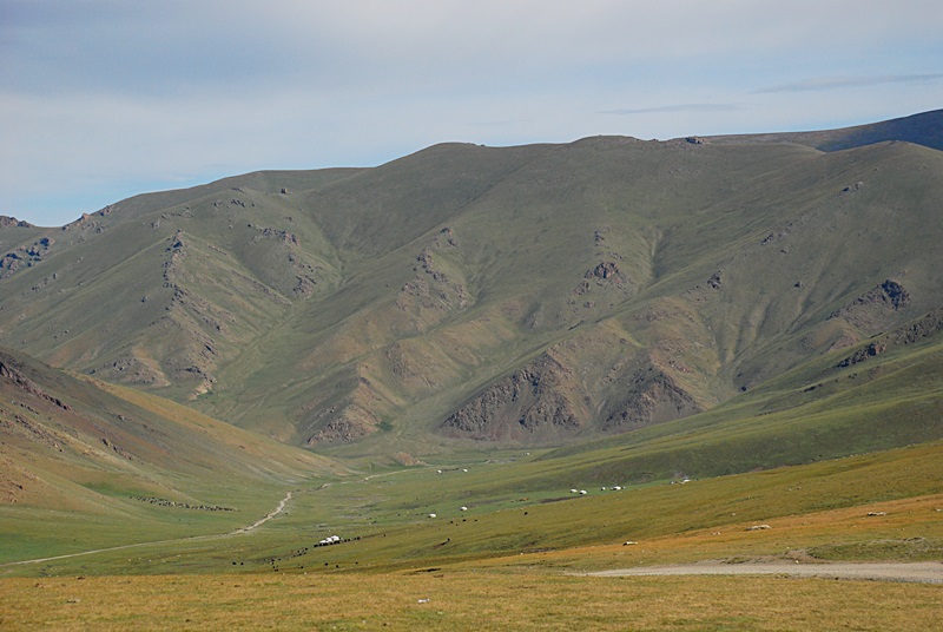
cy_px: 316
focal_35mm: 93
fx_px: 2440
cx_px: 472
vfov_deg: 14.8
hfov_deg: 21.9
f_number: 5.6
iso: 400
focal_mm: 62
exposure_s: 1/2000
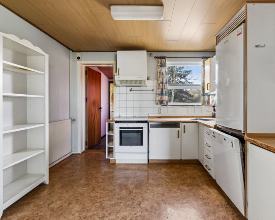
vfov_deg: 77.0
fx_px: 138
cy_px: 110
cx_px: 154
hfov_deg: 89.2
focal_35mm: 17
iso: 640
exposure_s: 1/10
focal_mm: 10
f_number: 8
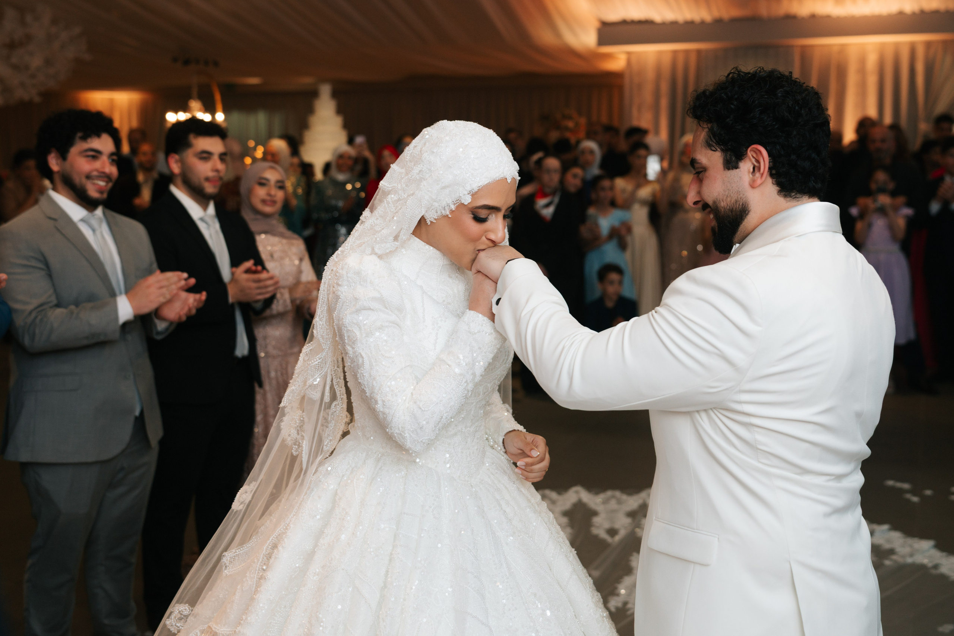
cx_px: 477
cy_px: 265
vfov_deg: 32.0
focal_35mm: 42
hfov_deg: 46.6
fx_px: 1107
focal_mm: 35
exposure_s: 1/200
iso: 250
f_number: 2.8
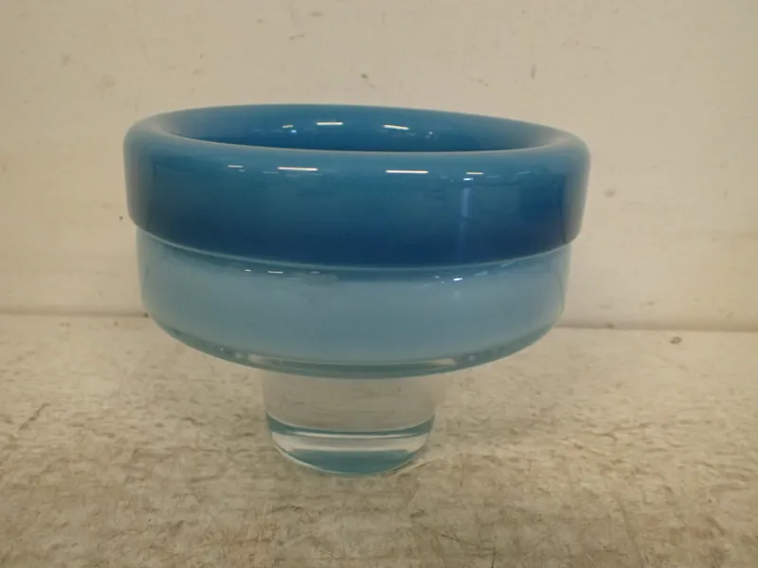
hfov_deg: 60.0
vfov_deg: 46.8
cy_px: 284
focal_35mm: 30
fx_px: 657
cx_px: 379
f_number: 2.3
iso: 800
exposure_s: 1/80
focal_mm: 5.5
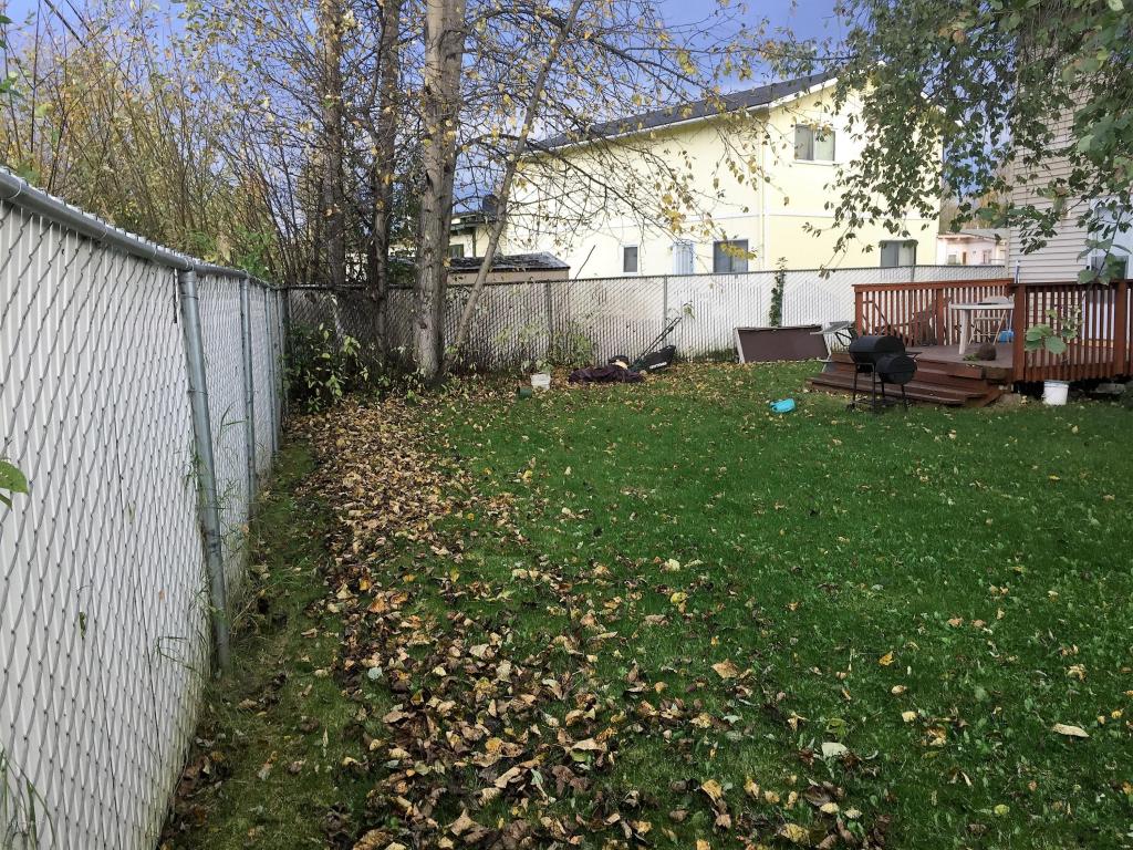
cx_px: 566
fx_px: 949
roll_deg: -0.2
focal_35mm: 29
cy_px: 425
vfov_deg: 48.2
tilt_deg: -7.8
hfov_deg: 61.7
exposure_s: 1/120
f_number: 2.2
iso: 32
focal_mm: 4.15
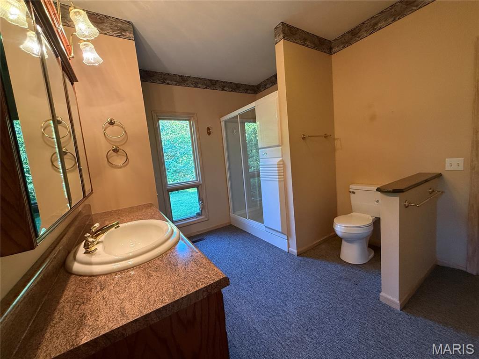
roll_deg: +5.1
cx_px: 240
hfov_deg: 102.1
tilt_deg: -6.8
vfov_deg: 85.7
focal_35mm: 14
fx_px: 194
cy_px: 180
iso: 320
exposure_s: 1/60
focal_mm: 2.22
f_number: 2.2
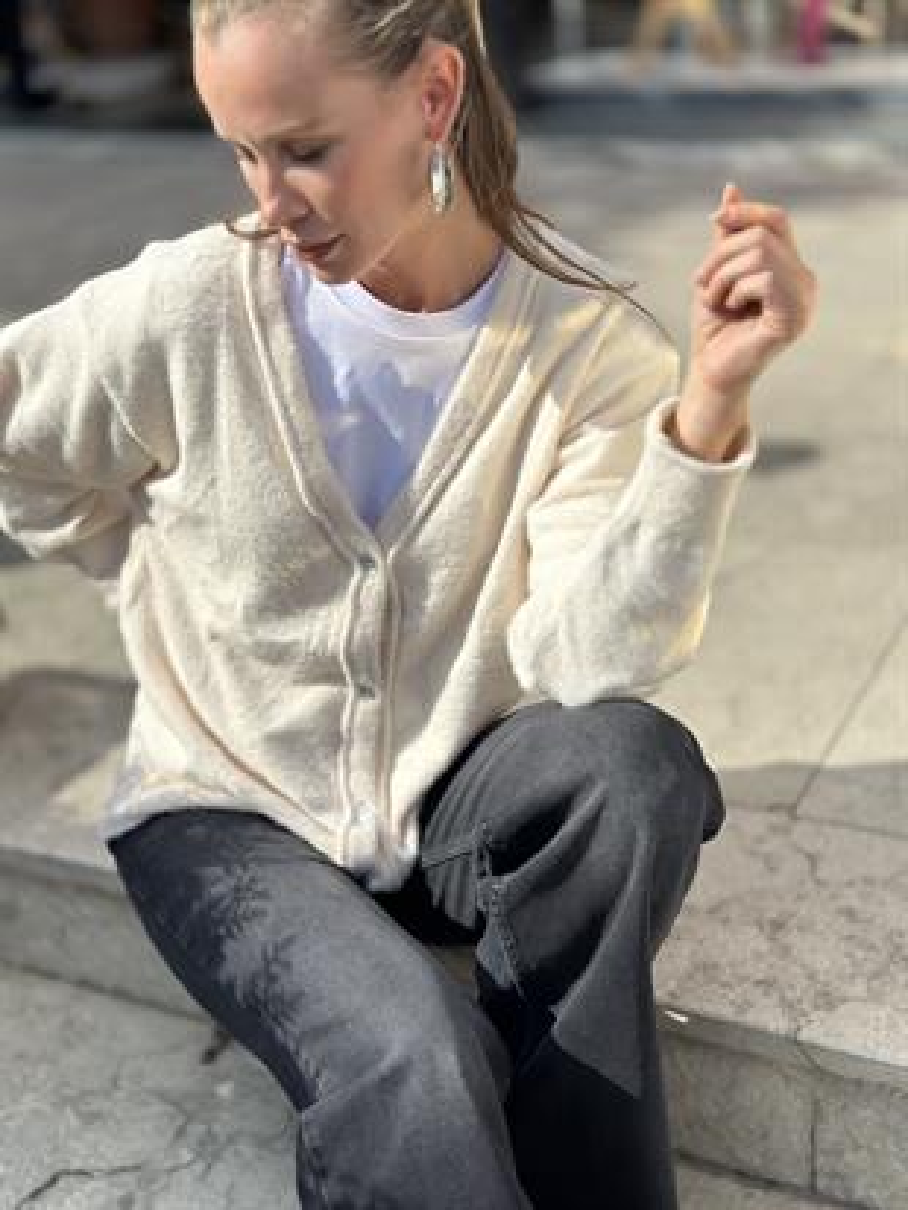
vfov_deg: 39.6
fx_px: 1678
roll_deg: +3.4
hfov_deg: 30.3
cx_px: 454
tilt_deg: -24.9
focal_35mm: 48
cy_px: 605
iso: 80
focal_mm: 6.86
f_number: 1.78
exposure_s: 1/5556
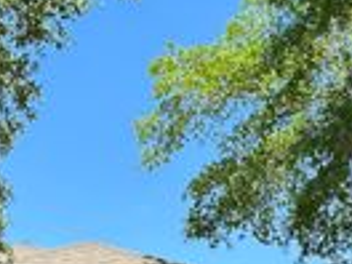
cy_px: 407
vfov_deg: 15.0
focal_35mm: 91
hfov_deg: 21.3
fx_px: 925
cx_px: 83
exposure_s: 1/642
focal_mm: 6.86
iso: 80
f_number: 1.78
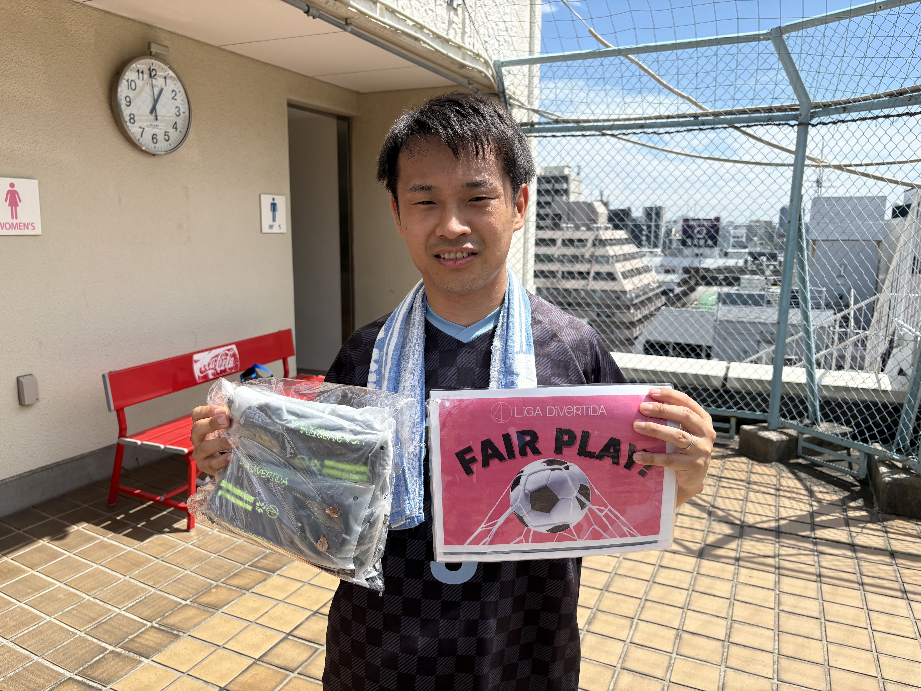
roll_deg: +0.5
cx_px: 460
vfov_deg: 53.1
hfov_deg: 67.3
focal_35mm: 26
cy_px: 346
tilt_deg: -10.2
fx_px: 692
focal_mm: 5.96
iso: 50
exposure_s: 1/2747
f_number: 1.6
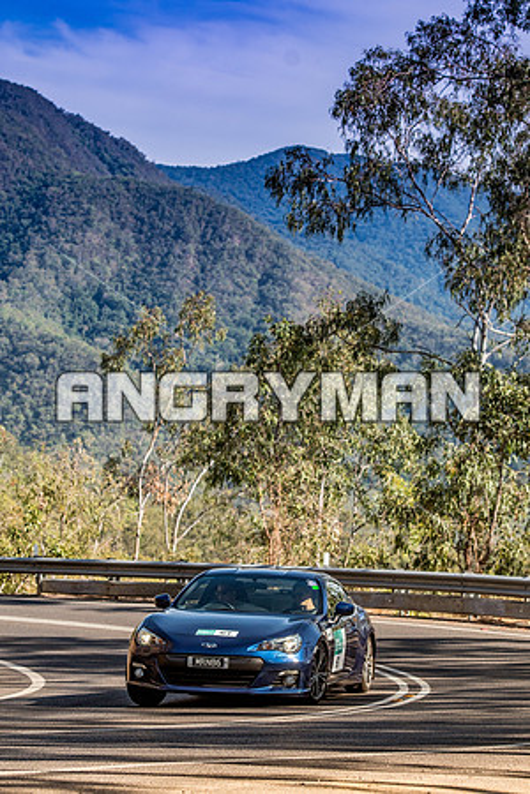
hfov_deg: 10.6
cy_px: 397
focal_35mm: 129
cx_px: 265
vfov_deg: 15.9
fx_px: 2849
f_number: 5
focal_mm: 86
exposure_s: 1/2500
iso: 250
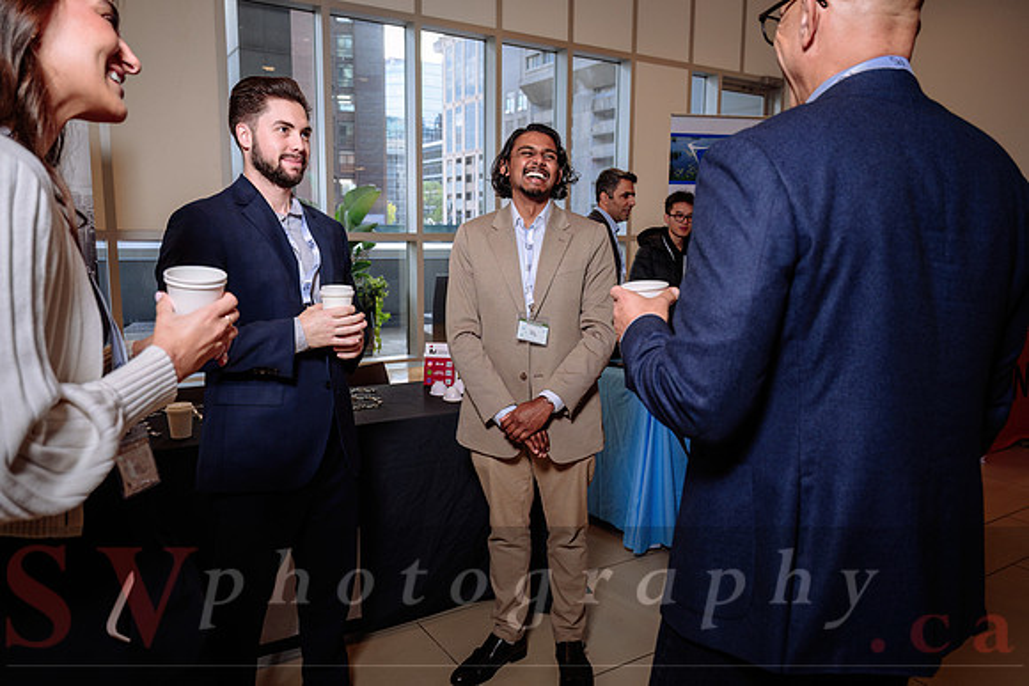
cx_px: 514
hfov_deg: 68.4
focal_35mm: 27
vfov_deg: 48.8
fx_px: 758
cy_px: 343
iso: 500
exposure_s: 1/200
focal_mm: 26.5
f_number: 4.5
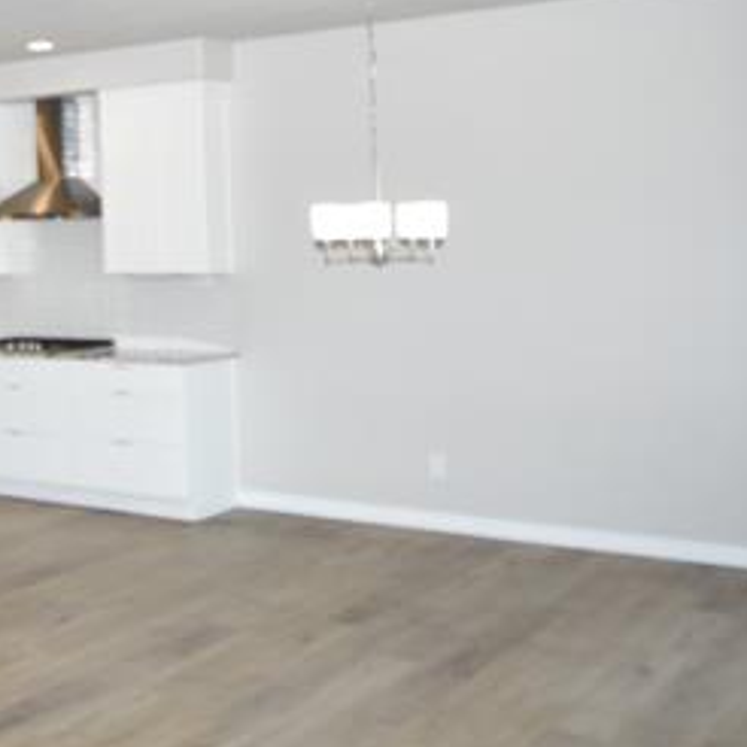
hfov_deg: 28.0
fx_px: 1294
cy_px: 240
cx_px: -158
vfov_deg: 31.9
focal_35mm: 53
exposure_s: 1/250
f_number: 3.5
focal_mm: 10
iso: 500
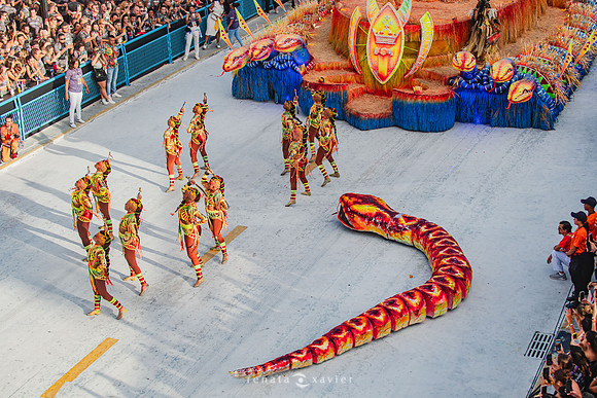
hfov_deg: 28.8
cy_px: 199
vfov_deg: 19.5
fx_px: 1161
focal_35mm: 70
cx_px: 298
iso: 200
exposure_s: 1/800
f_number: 5.6
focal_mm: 70
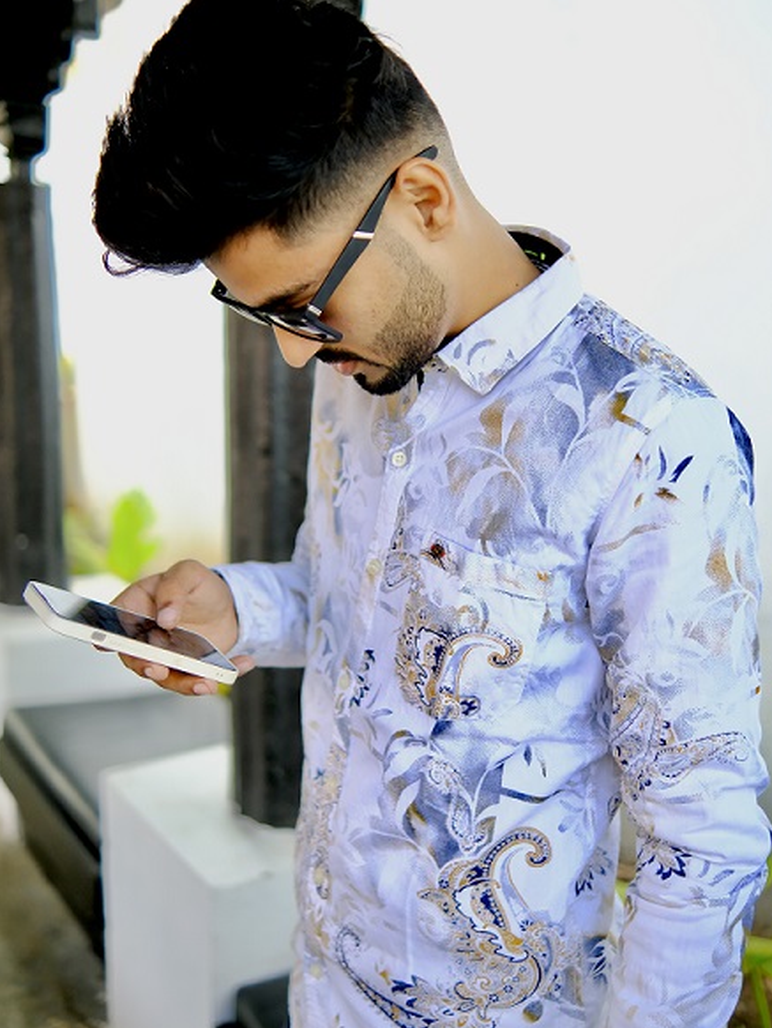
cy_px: 510
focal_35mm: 39
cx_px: 390
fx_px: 1159
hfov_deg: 36.8
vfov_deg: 47.8
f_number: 1.4
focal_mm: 23
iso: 640
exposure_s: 1/2000
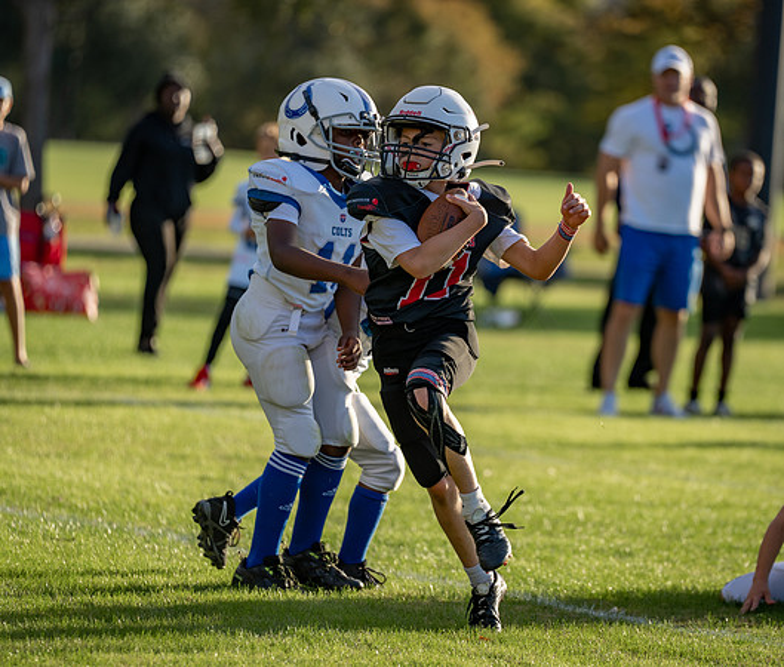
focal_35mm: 275
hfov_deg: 6.8
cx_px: 489
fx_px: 6550
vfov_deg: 5.8
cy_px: 339
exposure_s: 1/1250
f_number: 2.8
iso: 125
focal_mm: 194
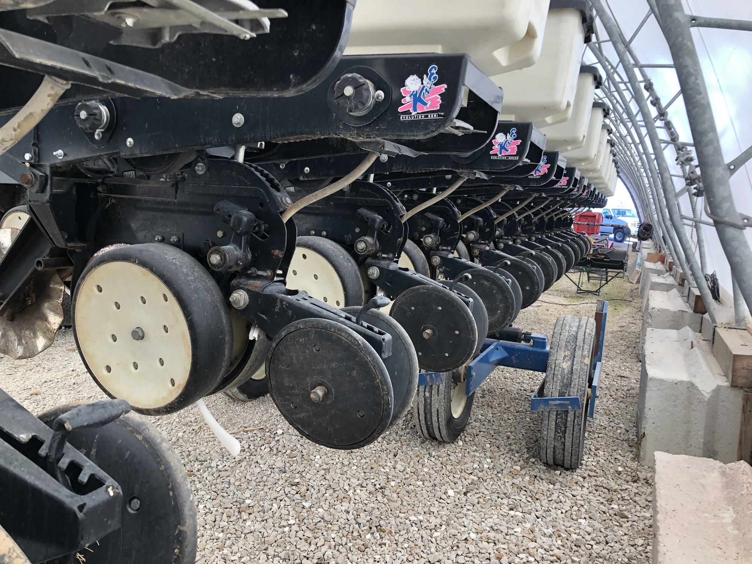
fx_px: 608
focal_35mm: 28
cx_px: 376
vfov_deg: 49.7
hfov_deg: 63.4
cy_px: 282
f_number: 1.8
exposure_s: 1/120
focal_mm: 3.99
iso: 40
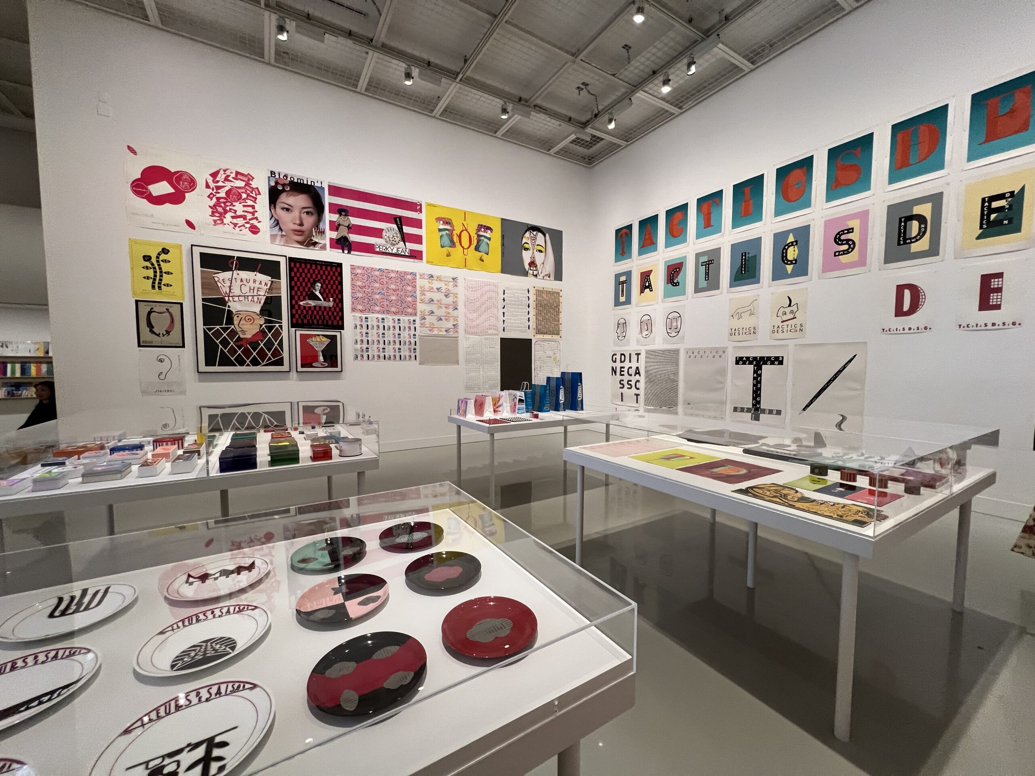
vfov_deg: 89.9
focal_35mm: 13
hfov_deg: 106.2
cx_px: 518
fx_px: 389
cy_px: 388
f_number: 1.8
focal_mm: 1.57
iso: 250
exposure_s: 1/82
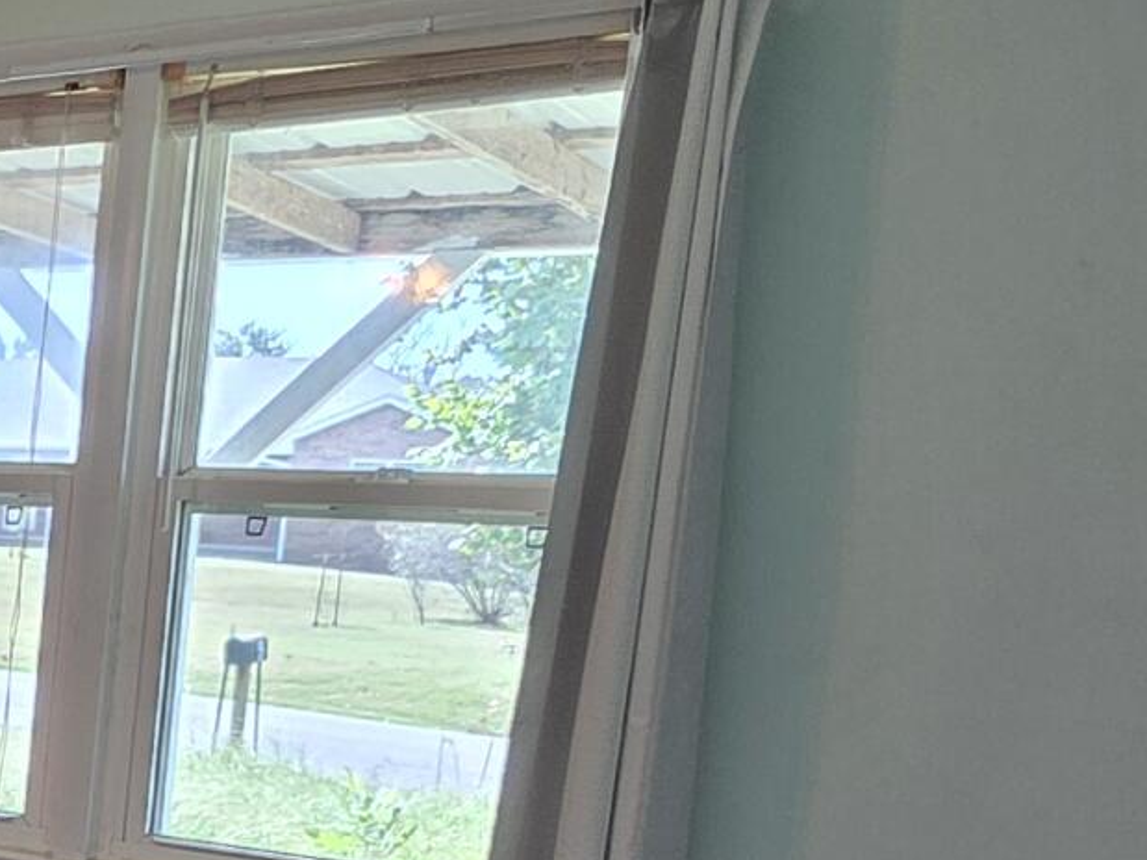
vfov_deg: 22.1
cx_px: -580
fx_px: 2087
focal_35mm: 63
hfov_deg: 24.1
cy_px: 919
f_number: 1.9
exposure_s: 1/120
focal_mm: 2.2
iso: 100
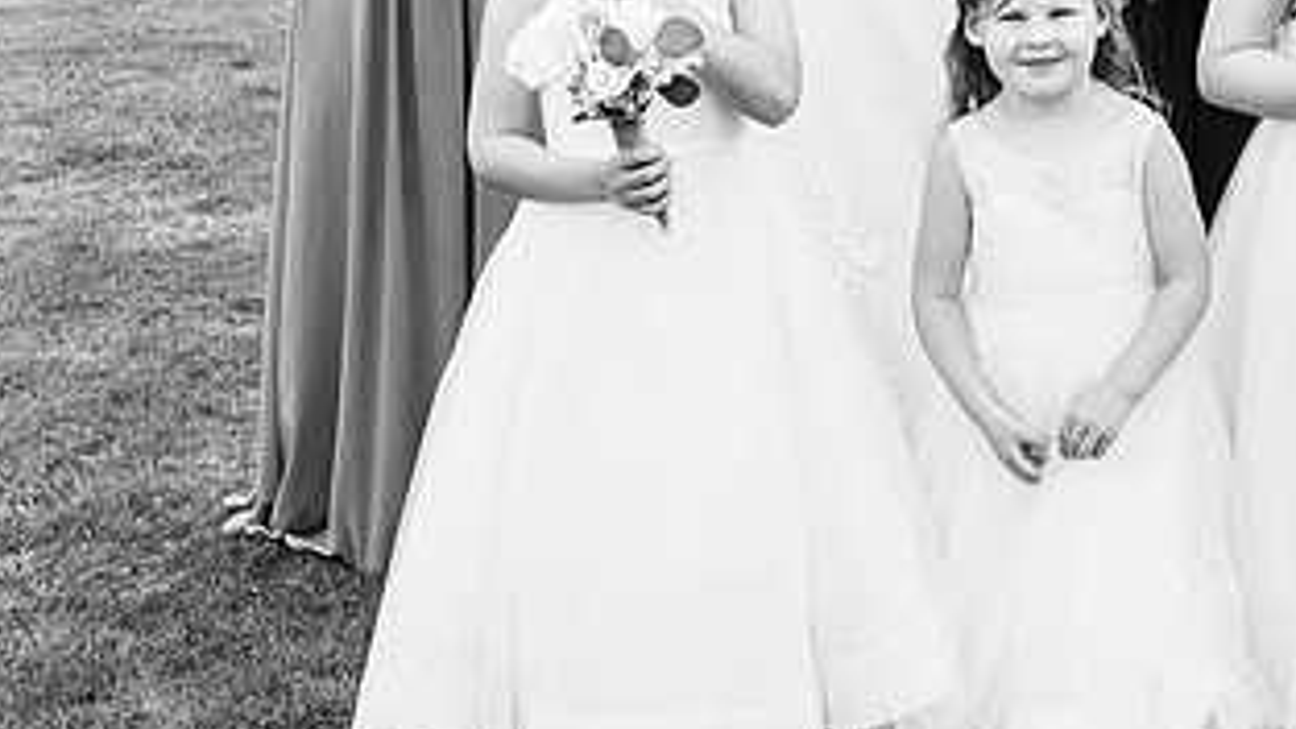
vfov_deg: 13.4
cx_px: 1030
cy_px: -112
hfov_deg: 23.8
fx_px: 3024
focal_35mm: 88
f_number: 5
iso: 200
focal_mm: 24
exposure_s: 1/400
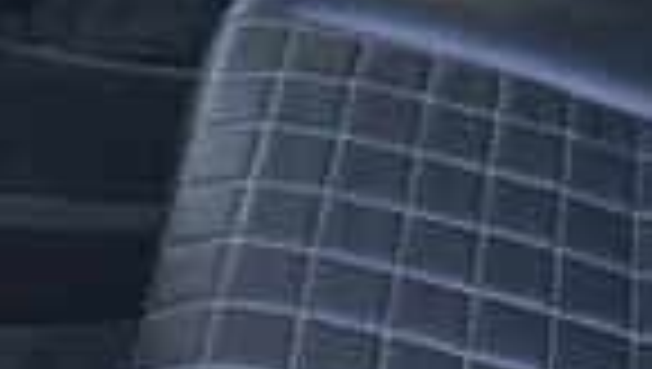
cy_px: -112
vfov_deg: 11.0
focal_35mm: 108
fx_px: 1870
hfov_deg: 19.8
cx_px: 292
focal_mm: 4.15
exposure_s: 1/33
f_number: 2.2
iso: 64
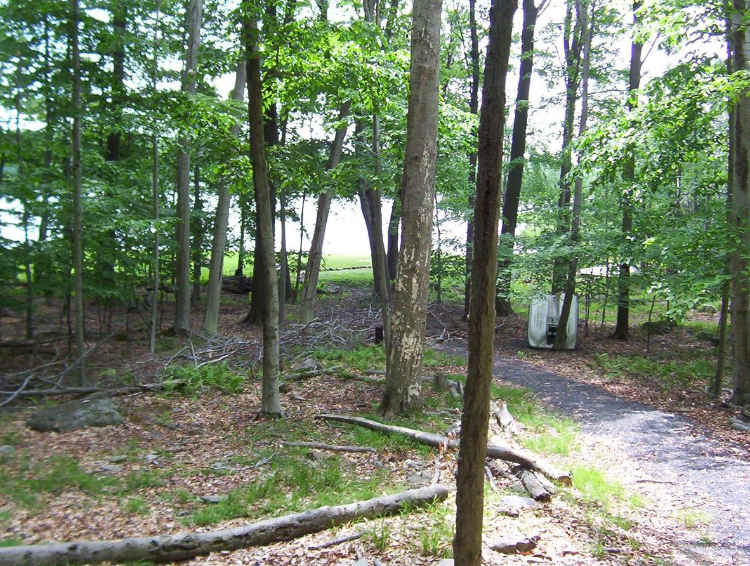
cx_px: 358
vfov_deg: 36.9
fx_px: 847
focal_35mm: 39
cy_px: 263
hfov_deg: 47.8
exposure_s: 1/193
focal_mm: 5.54
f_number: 2.76
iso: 100
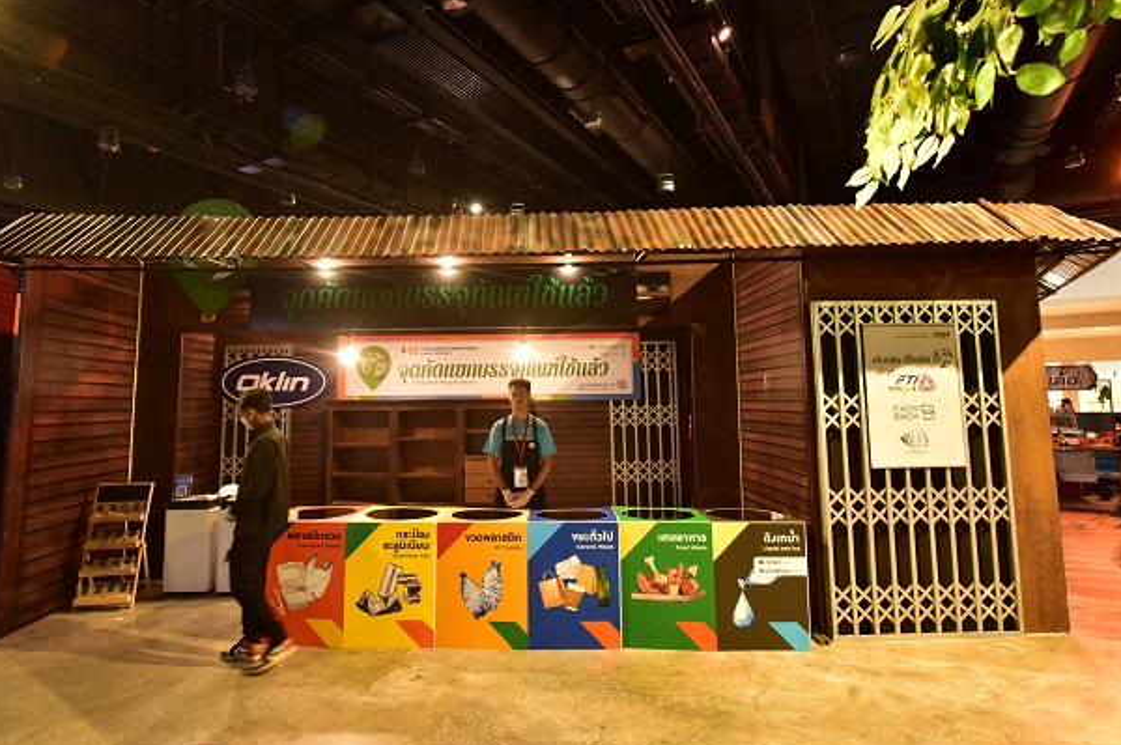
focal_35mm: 21
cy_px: 340
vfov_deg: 59.3
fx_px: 653
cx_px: 523
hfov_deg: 81.1
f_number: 7.1
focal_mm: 18
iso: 4500
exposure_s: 1/30
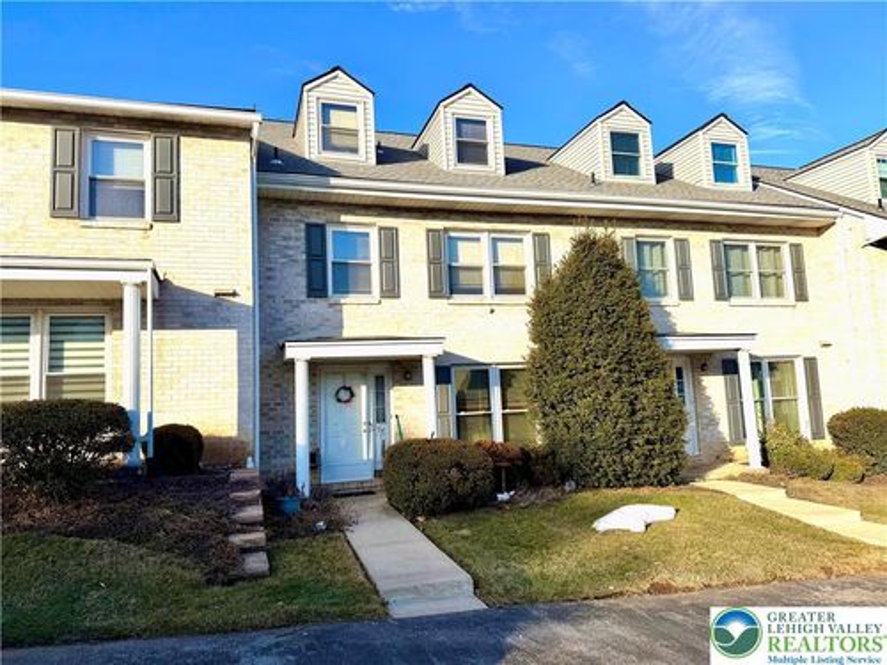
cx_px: 444
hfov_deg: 71.6
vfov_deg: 56.8
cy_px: 332
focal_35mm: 24
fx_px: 615
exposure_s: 1/4167
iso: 80
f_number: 1.78
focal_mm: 6.76
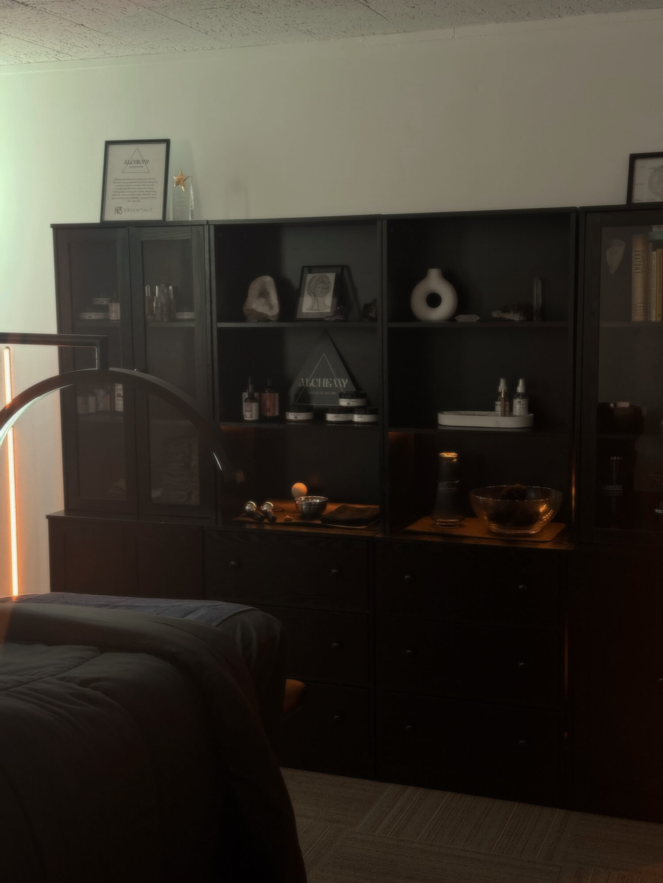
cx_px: 332
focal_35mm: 48
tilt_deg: -8.1
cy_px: 442
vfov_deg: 39.7
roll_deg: +0.4
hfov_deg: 30.3
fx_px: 1226
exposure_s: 1/30
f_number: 1.78
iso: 500
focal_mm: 6.76
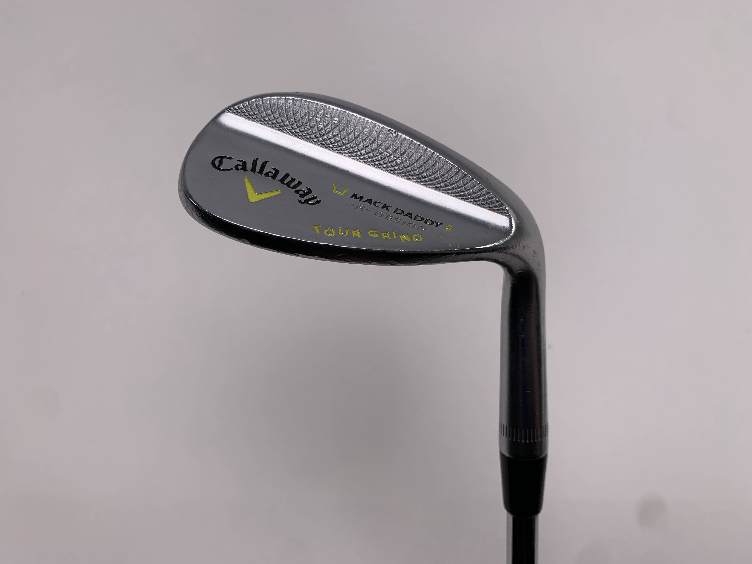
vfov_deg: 53.1
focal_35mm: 26
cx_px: 376
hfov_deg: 67.3
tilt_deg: -61.9
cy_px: 282
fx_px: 565
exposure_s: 1/431
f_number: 1.8
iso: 25
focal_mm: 4.25
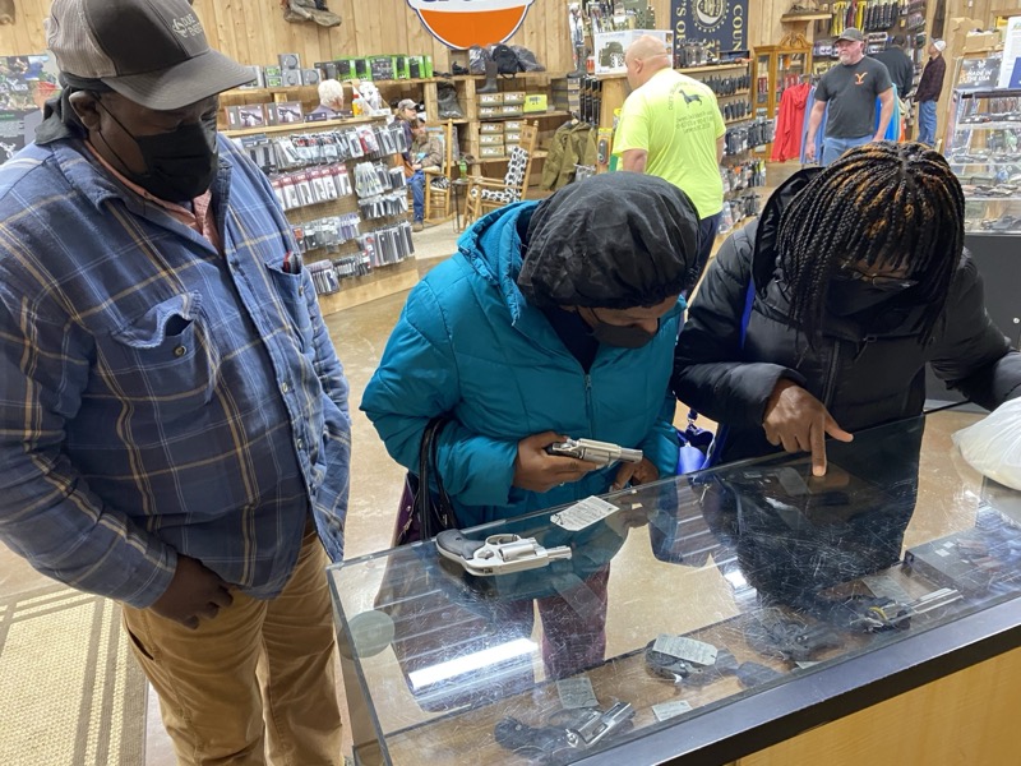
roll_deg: +2.9
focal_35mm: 26
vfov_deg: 53.1
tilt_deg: -18.4
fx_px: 767
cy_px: 383
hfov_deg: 67.3
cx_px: 510
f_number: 1.8
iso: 250
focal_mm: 4.25
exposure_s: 1/60
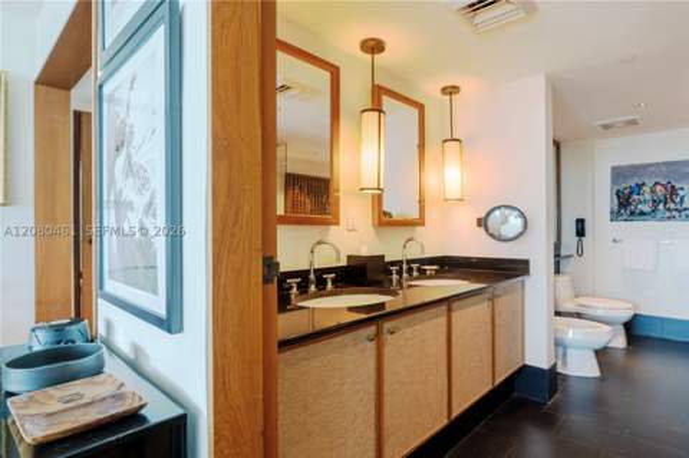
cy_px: 229
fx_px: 315
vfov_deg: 71.9
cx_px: 344
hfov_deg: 95.0
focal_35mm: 16
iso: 500
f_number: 5.6
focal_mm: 11
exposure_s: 1/100
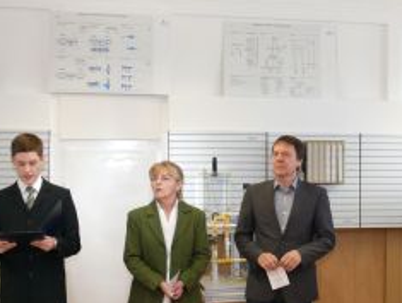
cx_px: 330
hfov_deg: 28.2
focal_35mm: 67
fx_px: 779
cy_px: 229
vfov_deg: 21.8
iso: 100
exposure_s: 1/30
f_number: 2.8
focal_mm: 7.4
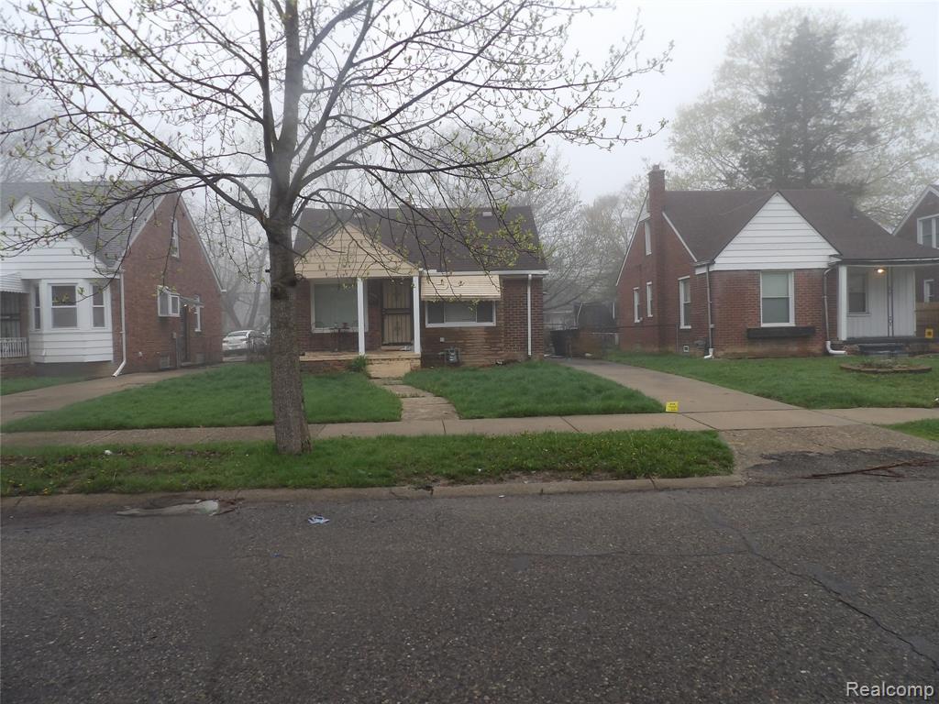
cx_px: 470
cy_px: 352
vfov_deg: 56.8
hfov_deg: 71.6
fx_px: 651
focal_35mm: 24
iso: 100
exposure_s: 1/87
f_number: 3.2
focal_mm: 4.3
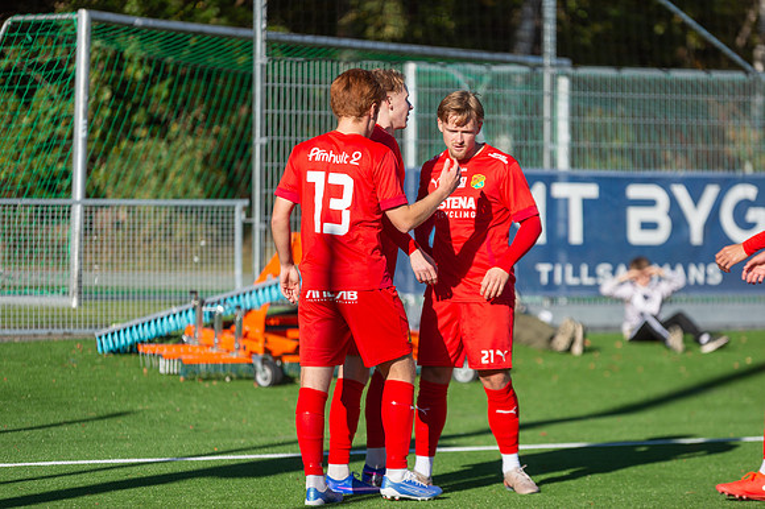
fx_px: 3398
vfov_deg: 8.6
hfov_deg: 12.8
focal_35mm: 160
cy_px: 254
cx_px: 382
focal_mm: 160
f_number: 3.2
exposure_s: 1/1600
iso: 100
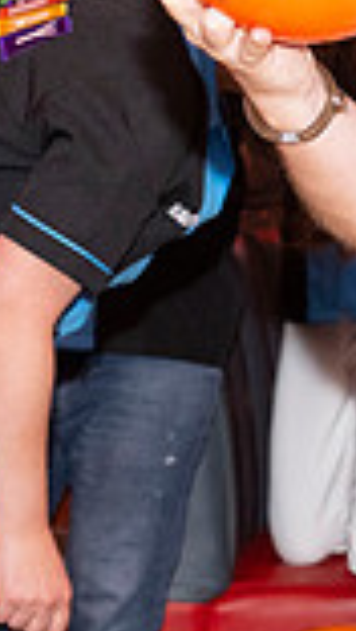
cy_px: 117
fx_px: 3801
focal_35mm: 227
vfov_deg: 9.5
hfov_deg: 5.3
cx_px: 377
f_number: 5.6
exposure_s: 1/100
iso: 2000
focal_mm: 50
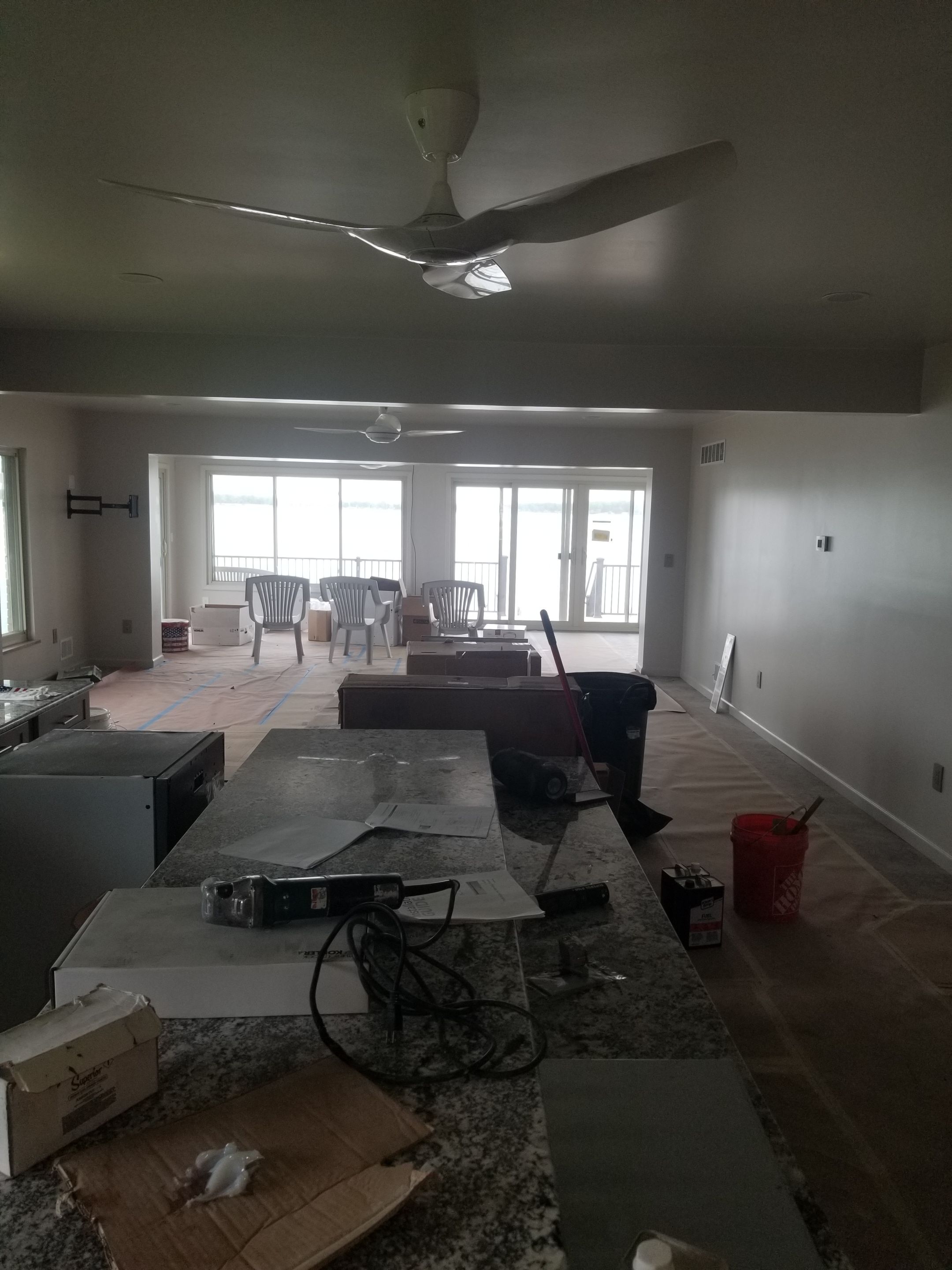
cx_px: 476
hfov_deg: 53.1
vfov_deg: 67.3
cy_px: 635
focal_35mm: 26
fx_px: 953
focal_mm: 4.25
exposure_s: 1/125
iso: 50
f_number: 1.7
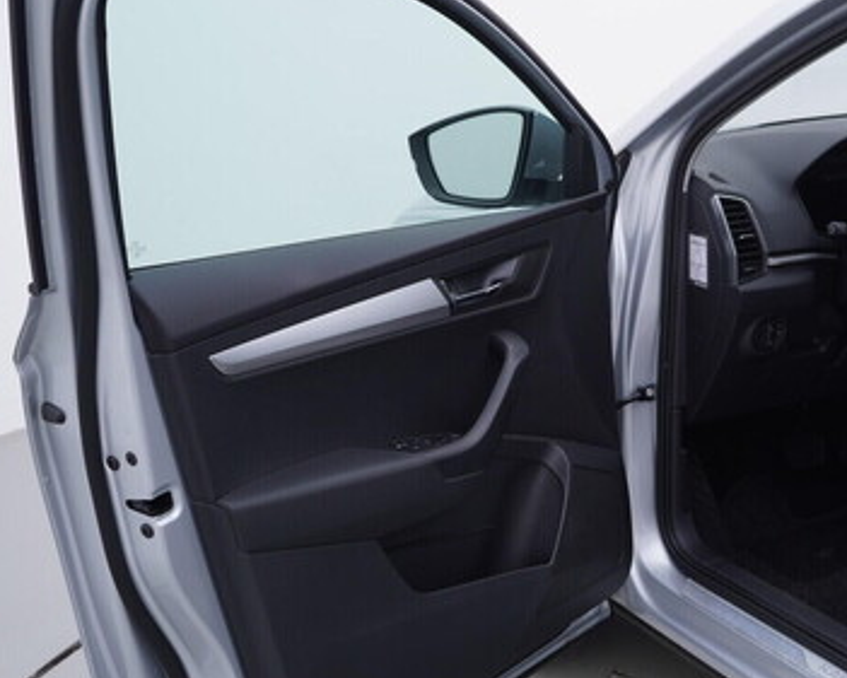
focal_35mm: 53
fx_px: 1329
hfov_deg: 34.7
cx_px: 625
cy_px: 315
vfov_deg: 28.6
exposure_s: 1/60
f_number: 4
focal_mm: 24
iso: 125
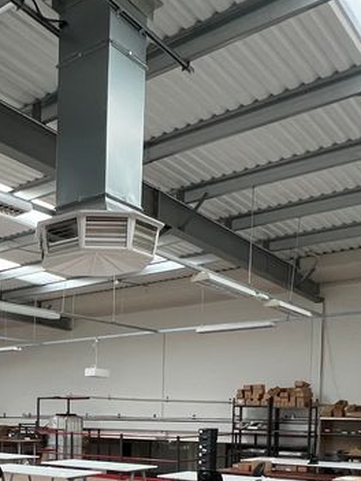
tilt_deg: -4.3
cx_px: 1
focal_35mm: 41
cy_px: 454
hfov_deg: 32.4
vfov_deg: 41.3
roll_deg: +1.1
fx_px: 570
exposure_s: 1/90
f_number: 1.8
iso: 250
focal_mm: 1.57
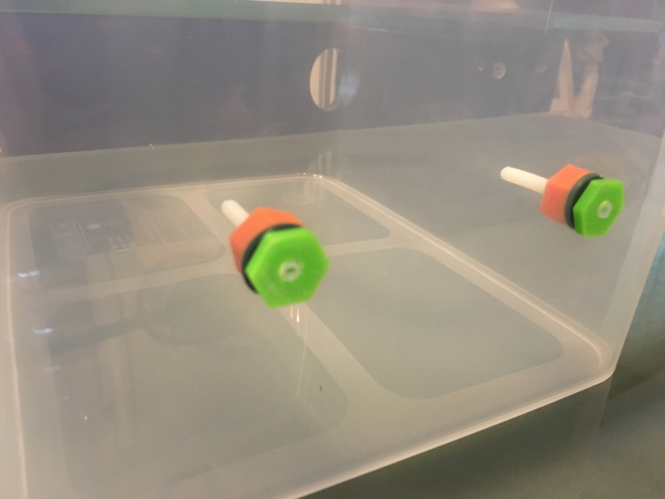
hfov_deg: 61.7
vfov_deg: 48.2
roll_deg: -3.4
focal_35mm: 29
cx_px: 332
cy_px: 250
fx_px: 557
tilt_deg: -23.1
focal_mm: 4.15
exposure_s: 1/15
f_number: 2.2
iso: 400
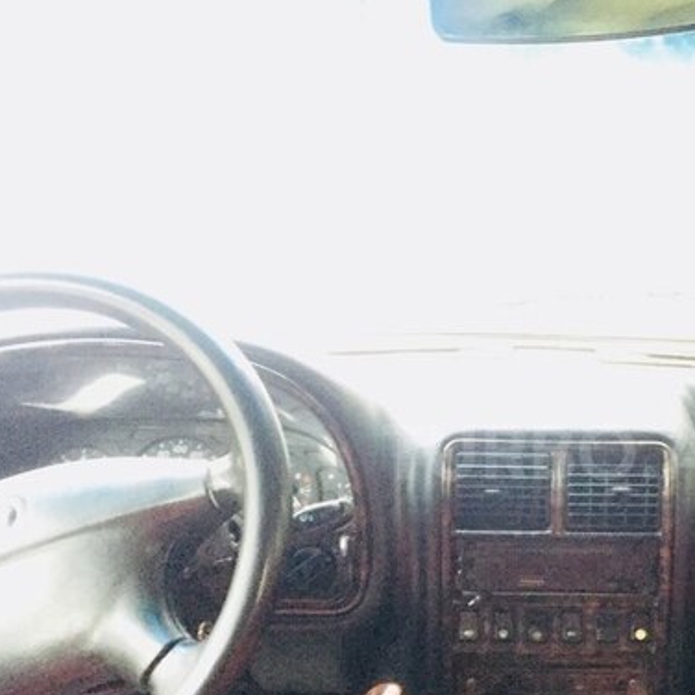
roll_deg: -2.0
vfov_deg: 37.2
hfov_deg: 36.1
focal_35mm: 45
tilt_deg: -7.6
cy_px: 452
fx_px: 1022
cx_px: 571
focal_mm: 4.15
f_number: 2.2
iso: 1000
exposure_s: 1/17
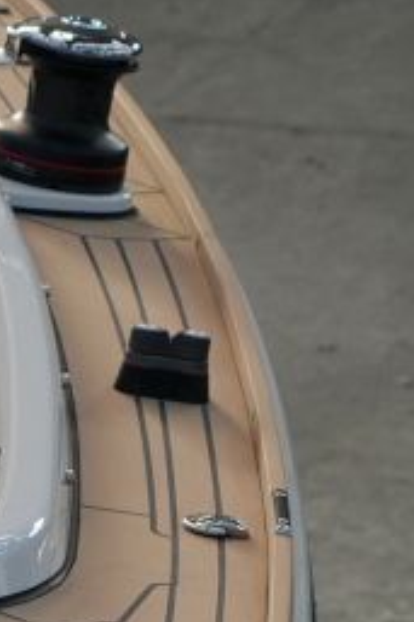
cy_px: 749
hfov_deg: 3.4
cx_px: -981
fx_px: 6783
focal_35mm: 393
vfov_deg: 5.2
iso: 200
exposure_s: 1/160
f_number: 4
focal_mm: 35
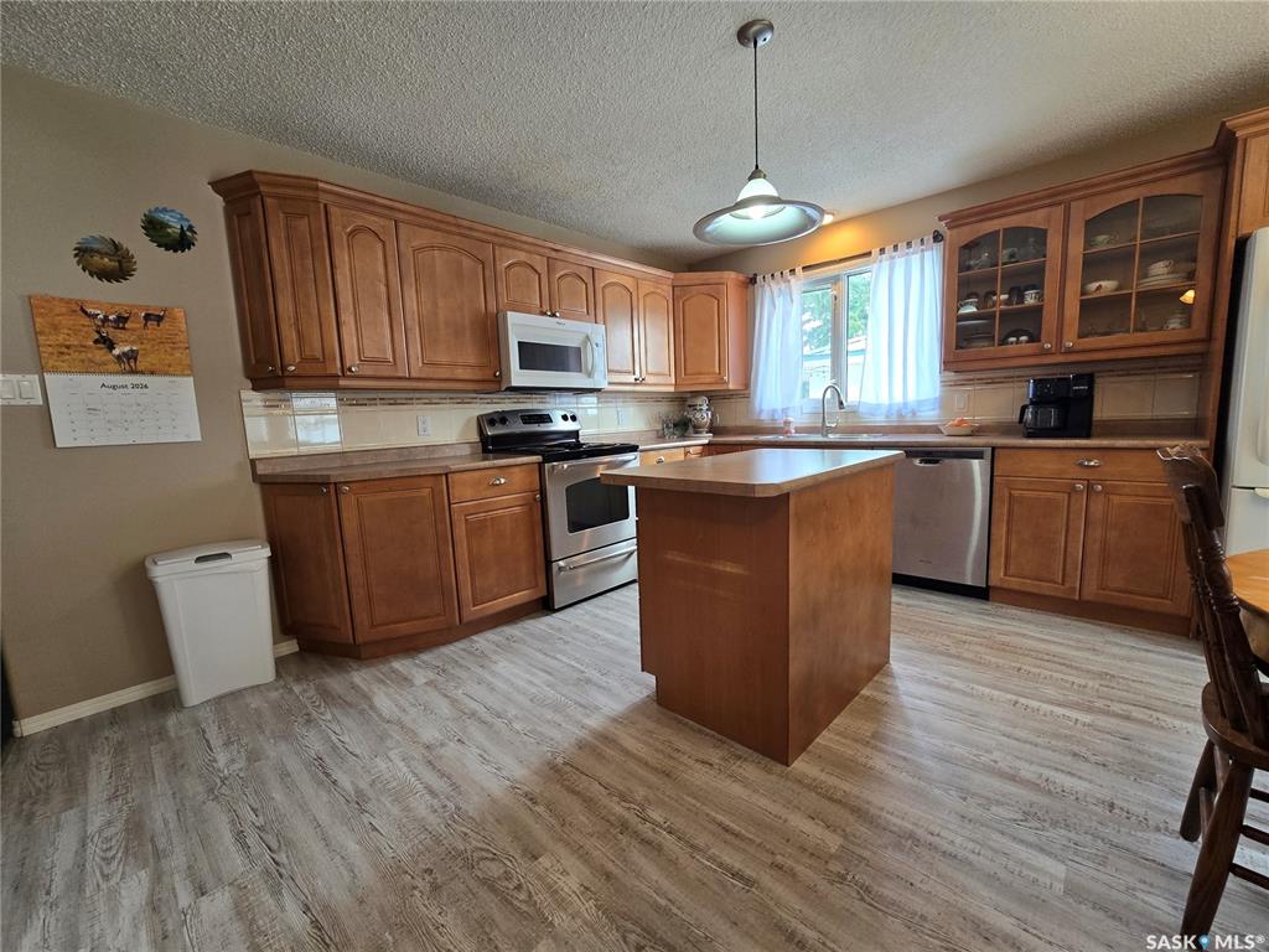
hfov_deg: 106.2
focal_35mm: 13
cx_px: 634
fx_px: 477
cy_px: 476
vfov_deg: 89.9
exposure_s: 1/60
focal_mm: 2.2
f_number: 2.2
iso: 125
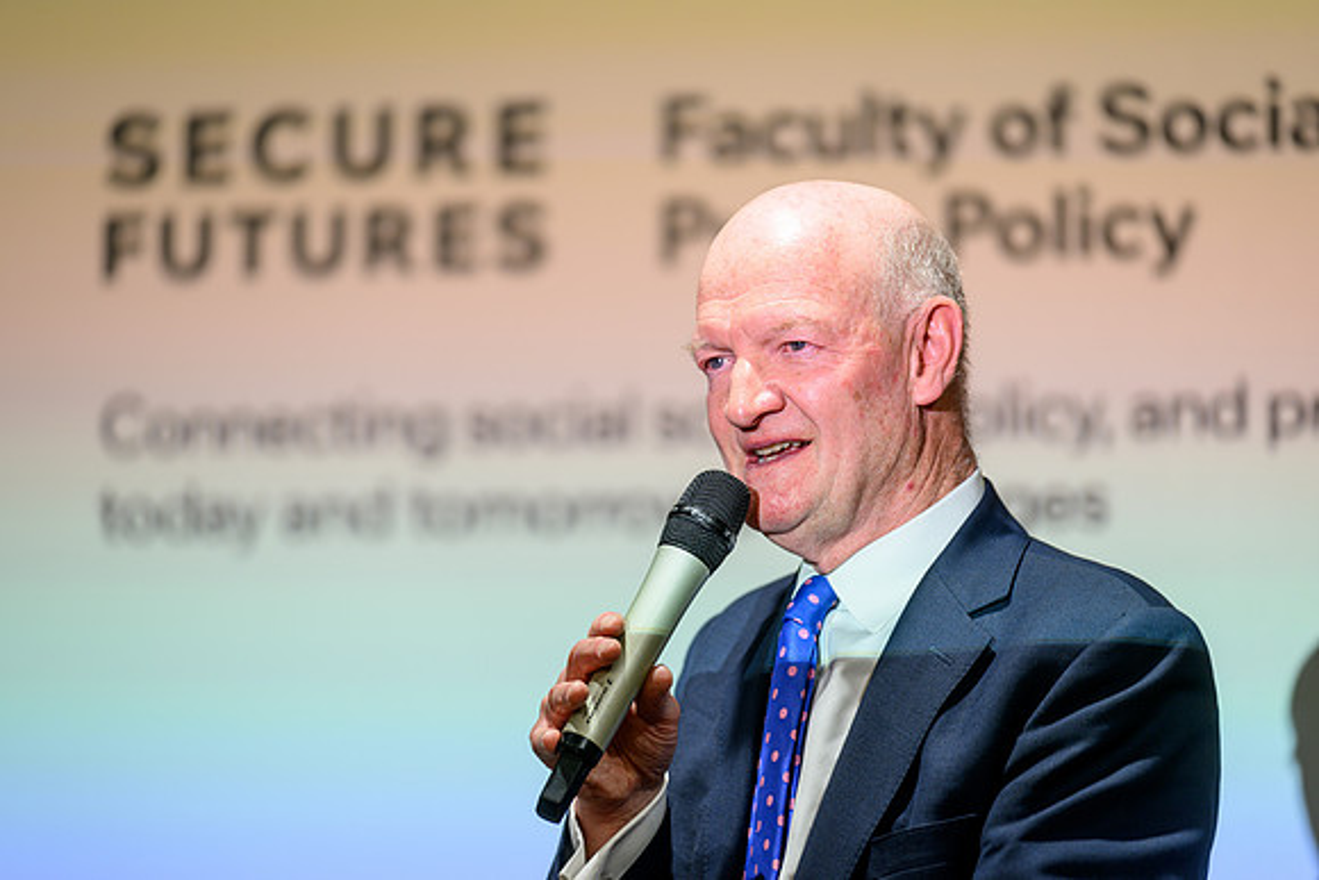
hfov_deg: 13.6
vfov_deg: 9.1
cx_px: 660
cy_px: 440
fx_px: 5526
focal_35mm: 151
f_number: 2.8
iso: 125
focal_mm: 150
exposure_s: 1/100
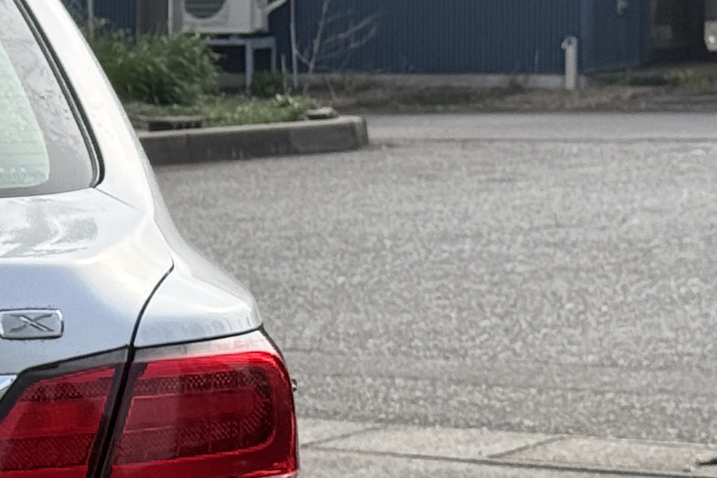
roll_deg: +1.5
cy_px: 441
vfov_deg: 7.3
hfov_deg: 10.5
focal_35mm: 188
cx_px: -440
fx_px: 3744
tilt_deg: -7.4
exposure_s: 1/2762
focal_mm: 6.76
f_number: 1.78
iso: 64
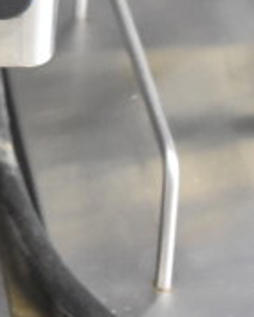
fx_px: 1581
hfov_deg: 9.0
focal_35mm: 168
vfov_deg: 10.7
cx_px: -121
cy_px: -251
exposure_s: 1/40
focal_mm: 23
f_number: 3.8
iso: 2800
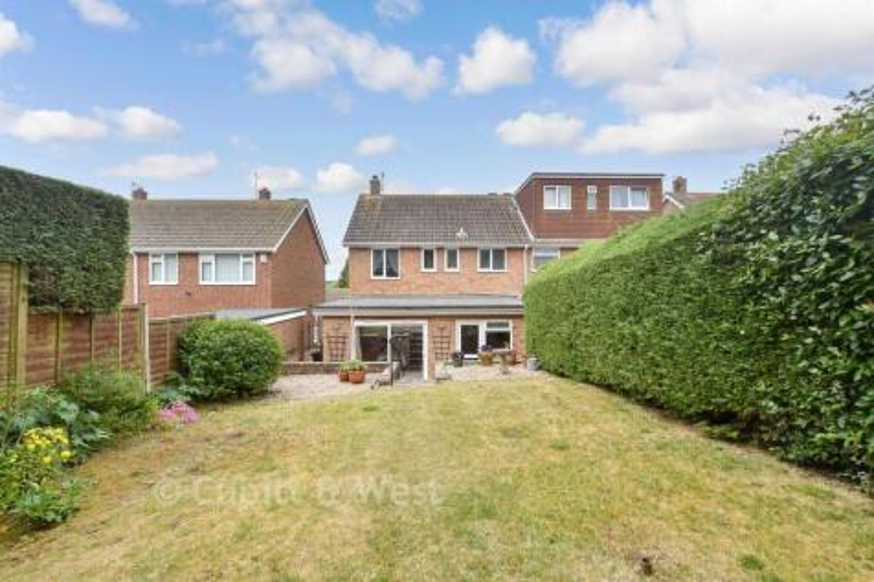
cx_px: 437
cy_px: 291
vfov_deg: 77.3
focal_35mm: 15
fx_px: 364
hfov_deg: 100.4
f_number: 8
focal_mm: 10
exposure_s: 1/200
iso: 160
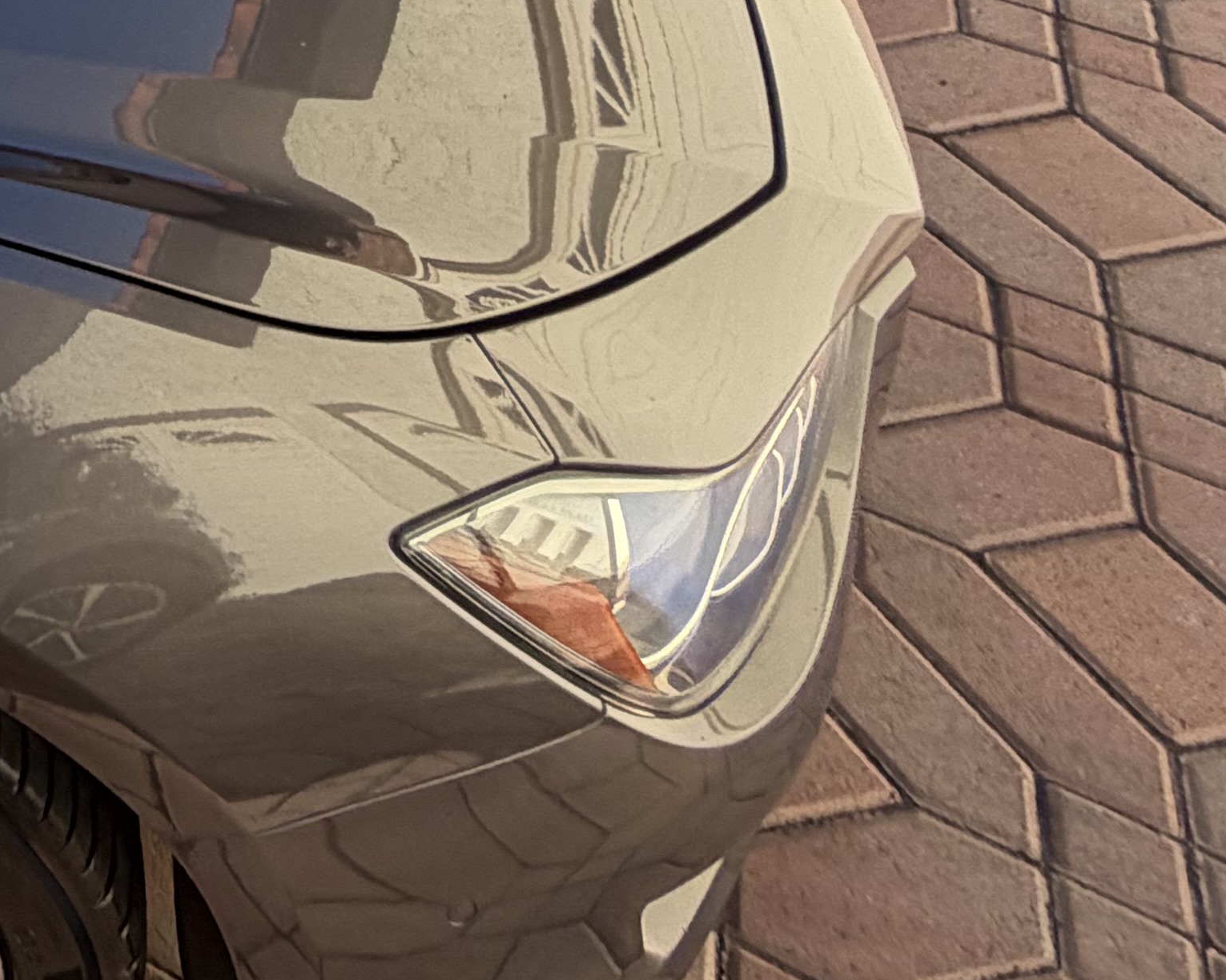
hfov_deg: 22.1
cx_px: -981
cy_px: -709
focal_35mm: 51
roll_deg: +6.6
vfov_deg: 21.4
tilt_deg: -24.6
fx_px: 1850
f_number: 2.2
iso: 50
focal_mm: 2.22
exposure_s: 1/502
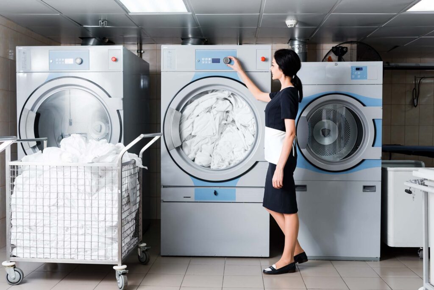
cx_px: 217
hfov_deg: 46.4
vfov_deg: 31.9
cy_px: 145
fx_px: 506
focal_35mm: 42
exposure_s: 1/200
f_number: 3.5
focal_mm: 42
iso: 250
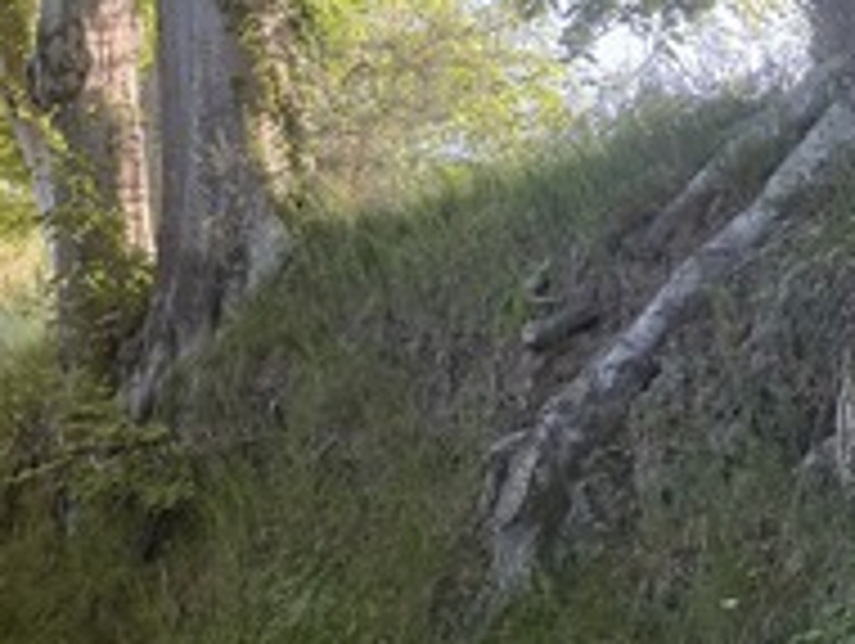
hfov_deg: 27.5
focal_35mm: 63
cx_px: -130
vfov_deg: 23.3
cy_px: 336
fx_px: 1558
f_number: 1.78
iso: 160
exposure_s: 1/149
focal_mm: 6.76
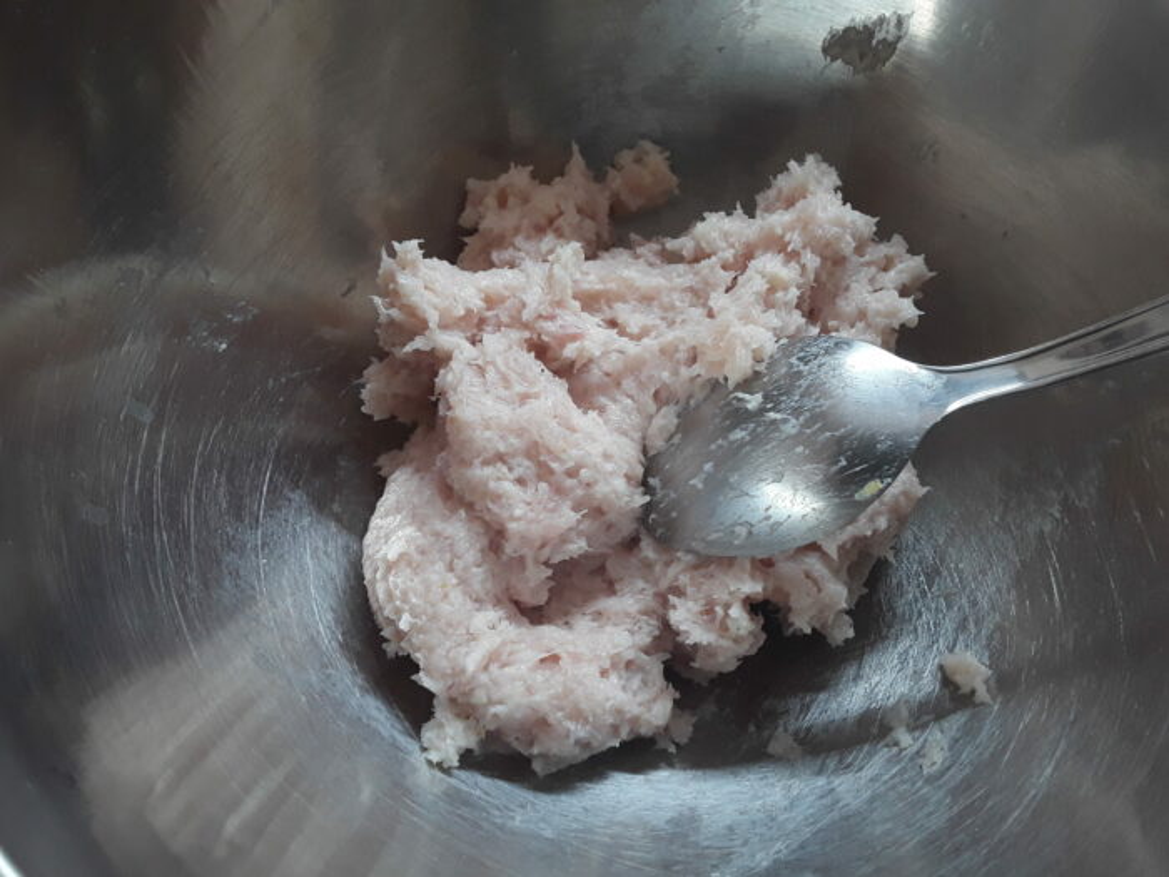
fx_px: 912
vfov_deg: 51.4
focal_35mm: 27
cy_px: 438
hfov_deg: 65.3
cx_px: 584
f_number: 1.9
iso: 40
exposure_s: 1/33
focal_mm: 2.91
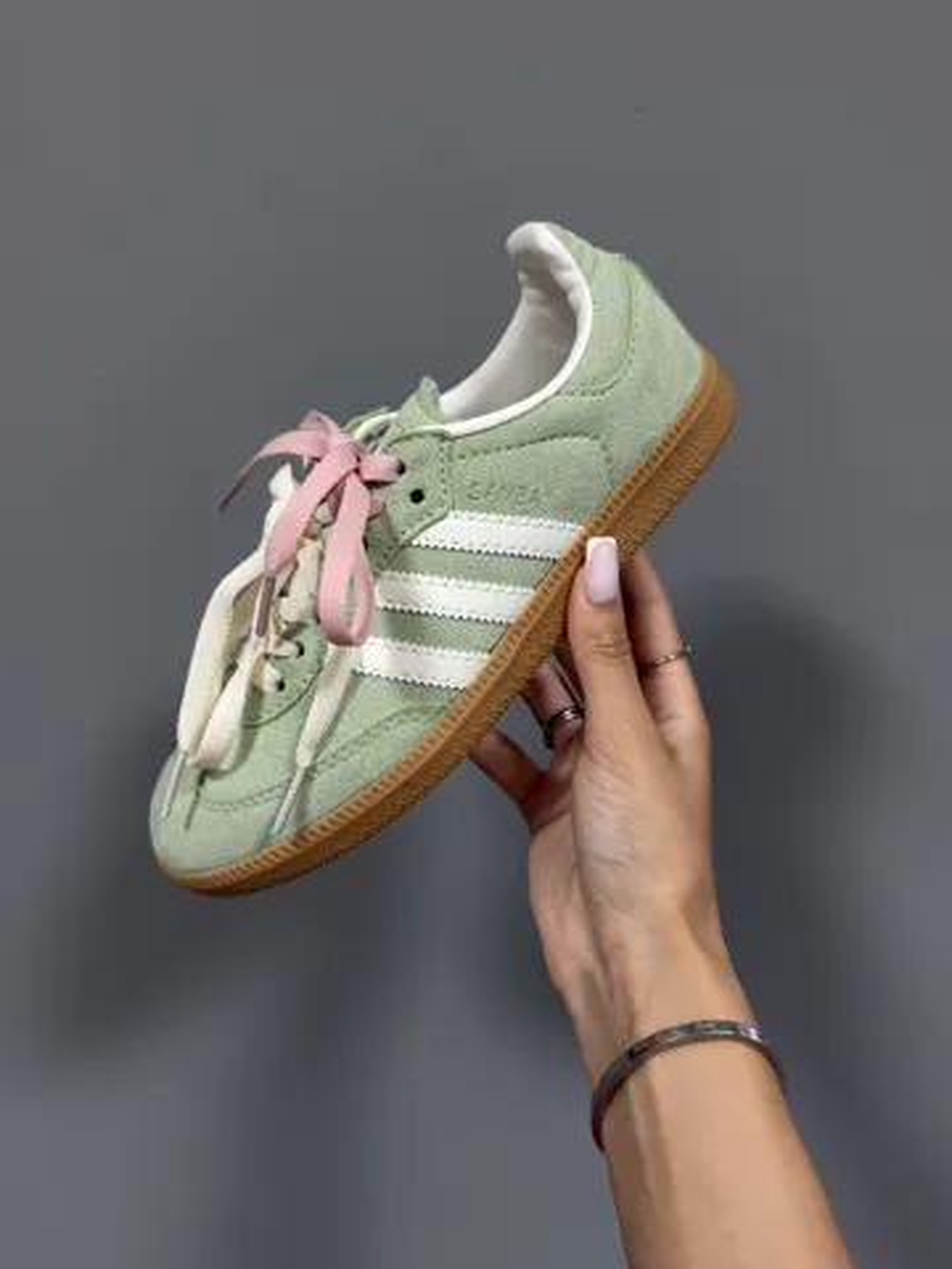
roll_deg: +0.1
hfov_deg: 56.8
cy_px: 634
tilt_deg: -9.1
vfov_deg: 71.6
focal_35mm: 24
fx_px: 880
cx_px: 476
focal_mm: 6.76
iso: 125
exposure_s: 1/50
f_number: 1.78
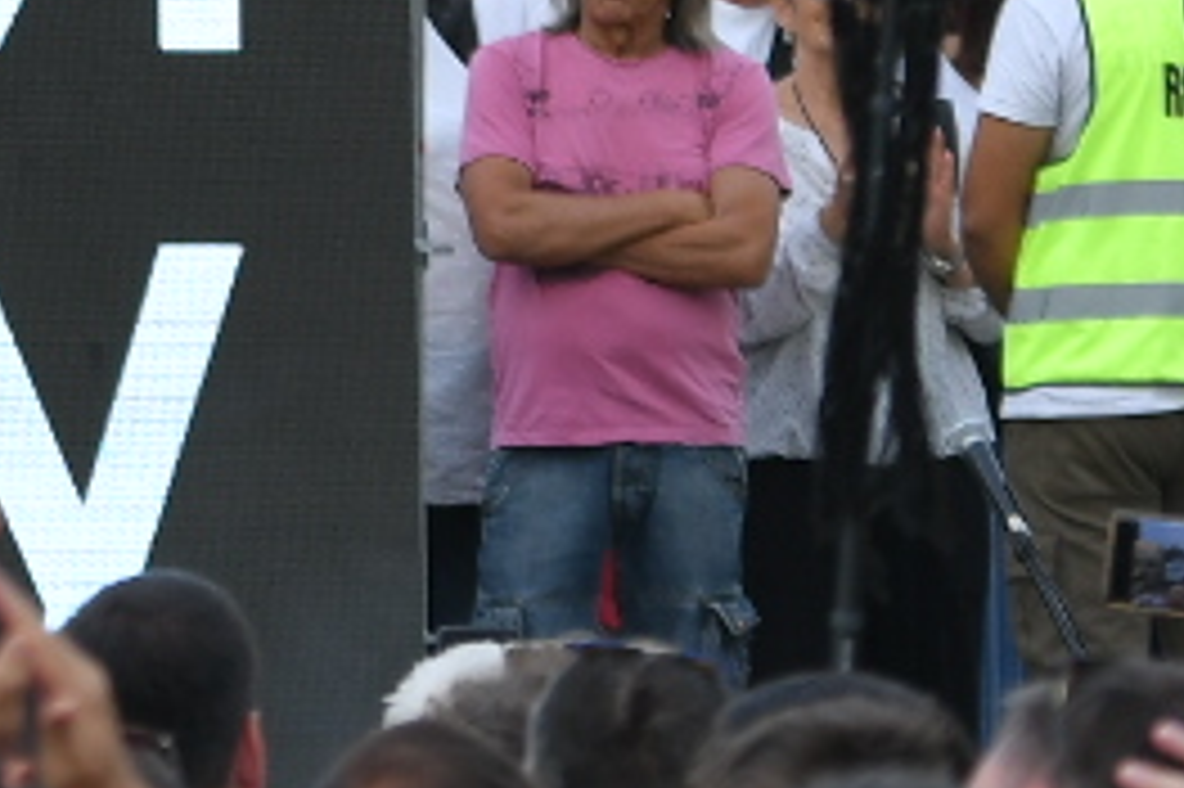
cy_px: 567
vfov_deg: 1.8
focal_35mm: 752
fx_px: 24716
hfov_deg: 2.7
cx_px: -1459
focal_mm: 122
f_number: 4
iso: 200
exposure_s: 1/400
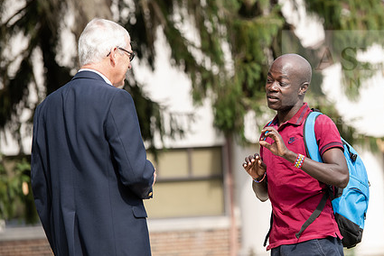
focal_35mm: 225
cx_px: 255
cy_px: 139
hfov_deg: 9.1
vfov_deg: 6.1
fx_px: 2402
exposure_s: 1/500
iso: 250
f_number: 5
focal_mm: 165
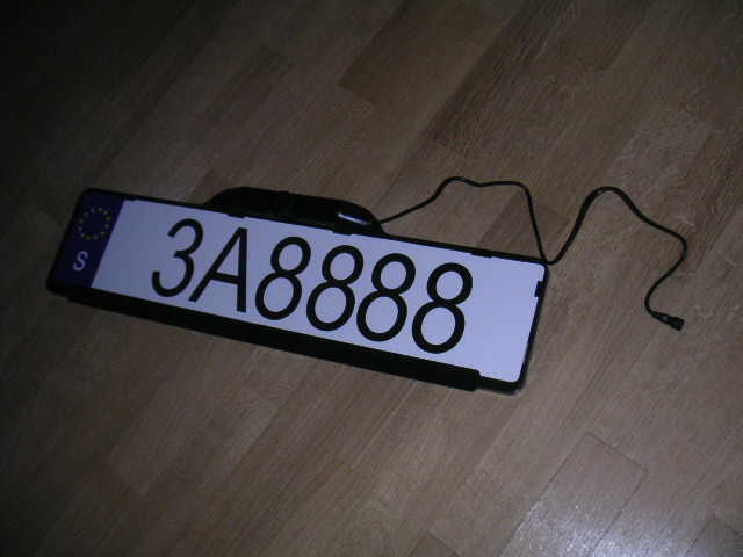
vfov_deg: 37.7
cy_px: 278
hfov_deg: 49.0
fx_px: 816
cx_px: 372
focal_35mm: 38
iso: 160
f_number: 6.7
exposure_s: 1/45
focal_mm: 6
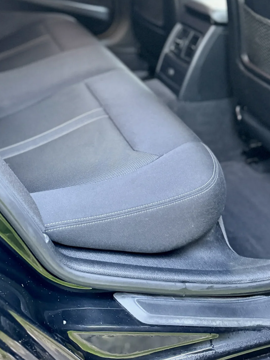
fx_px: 447
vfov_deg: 42.5
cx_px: 97
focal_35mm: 43
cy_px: 89
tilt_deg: -19.5
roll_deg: -2.7
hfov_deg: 33.4
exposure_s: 1/56
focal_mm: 6.76
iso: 800
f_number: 1.78
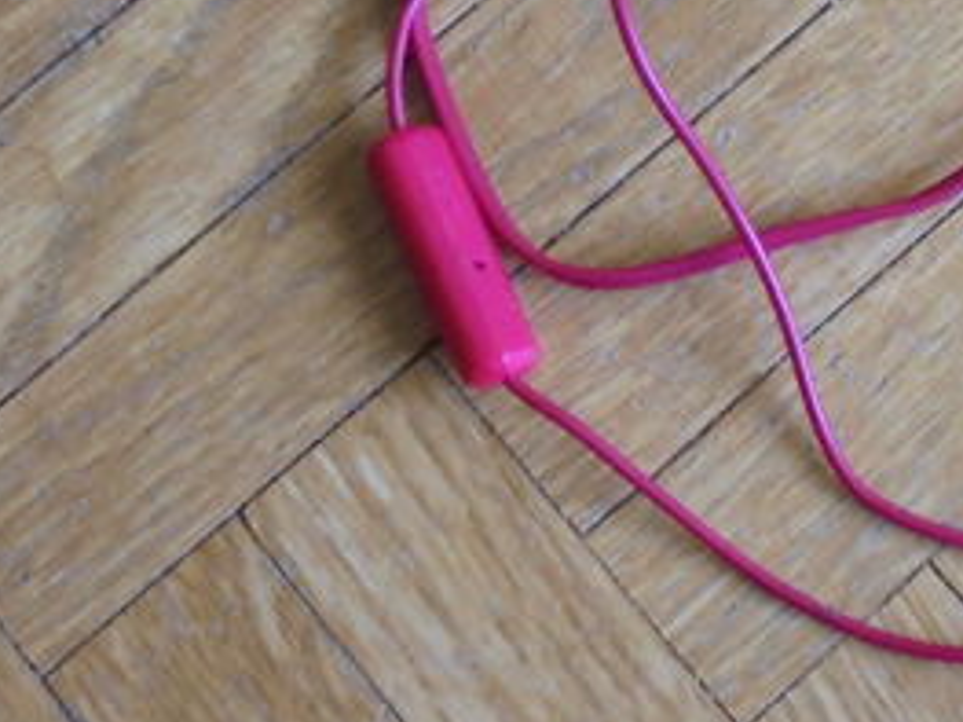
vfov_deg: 14.5
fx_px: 2753
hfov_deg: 19.5
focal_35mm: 99
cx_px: 868
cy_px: -92
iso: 160
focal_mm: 4.6
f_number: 3.5
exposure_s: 1/30
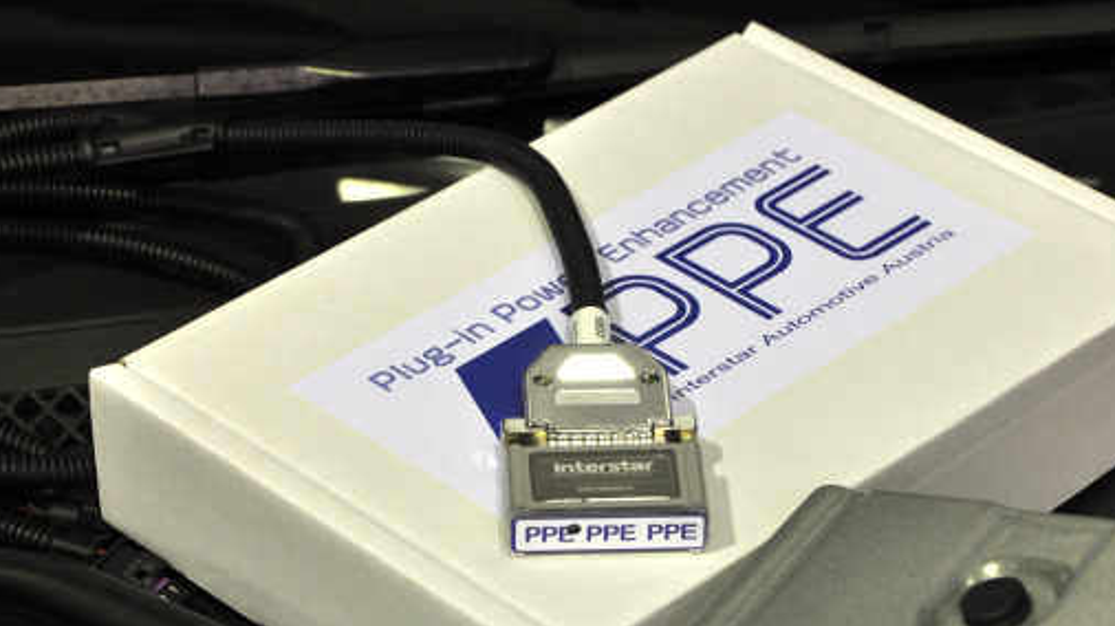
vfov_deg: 7.8
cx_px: 610
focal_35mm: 155
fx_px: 4569
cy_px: 407
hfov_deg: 13.9
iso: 500
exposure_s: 1/40
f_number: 10
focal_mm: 85
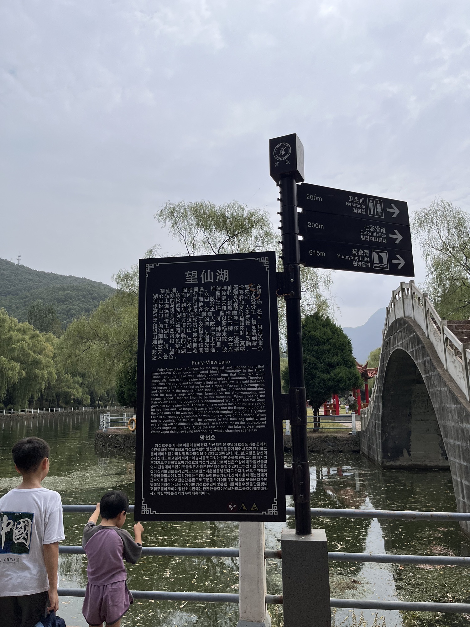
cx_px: 235
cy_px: 314
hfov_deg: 53.1
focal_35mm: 26
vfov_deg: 67.3
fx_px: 471
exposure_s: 1/5556
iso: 50
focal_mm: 5.1
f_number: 1.6
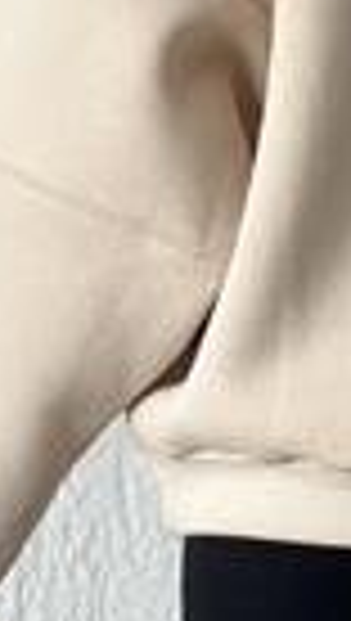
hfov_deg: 7.3
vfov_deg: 13.2
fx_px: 2654
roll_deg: -0.1
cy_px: 18
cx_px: 662
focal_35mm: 161
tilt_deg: +2.7
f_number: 1.78
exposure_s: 1/121
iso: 100
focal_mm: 6.86
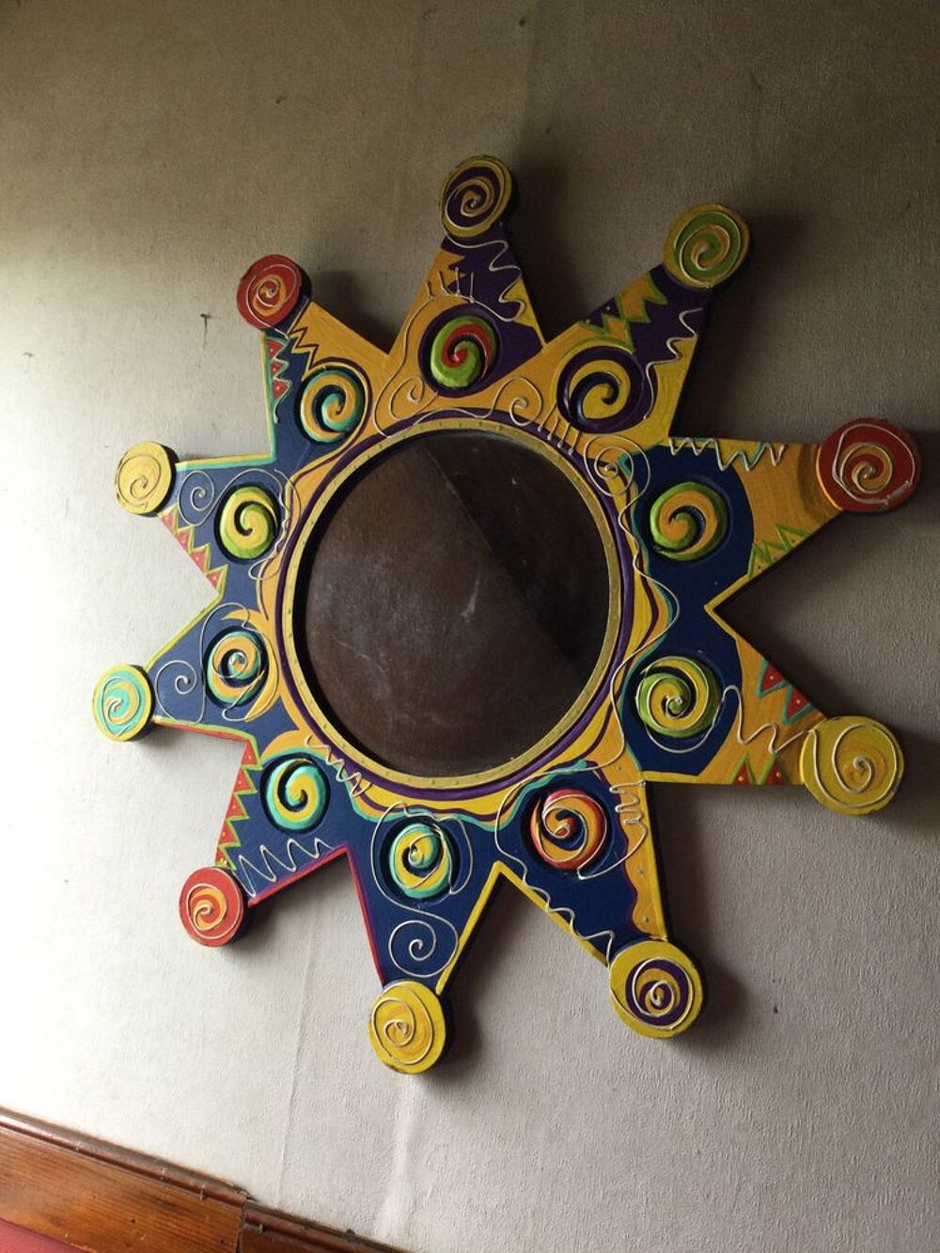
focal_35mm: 31
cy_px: 626
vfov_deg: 58.3
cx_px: 470
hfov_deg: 45.4
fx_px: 1122
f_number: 2.4
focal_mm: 3.3
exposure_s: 1/33
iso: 25
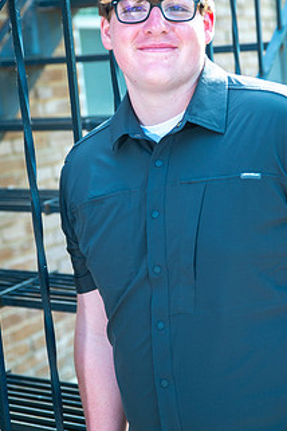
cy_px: 179
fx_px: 921
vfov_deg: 26.3
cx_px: 180
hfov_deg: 17.7
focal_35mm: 77
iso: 320
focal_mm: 55
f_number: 3.2
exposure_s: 1/160
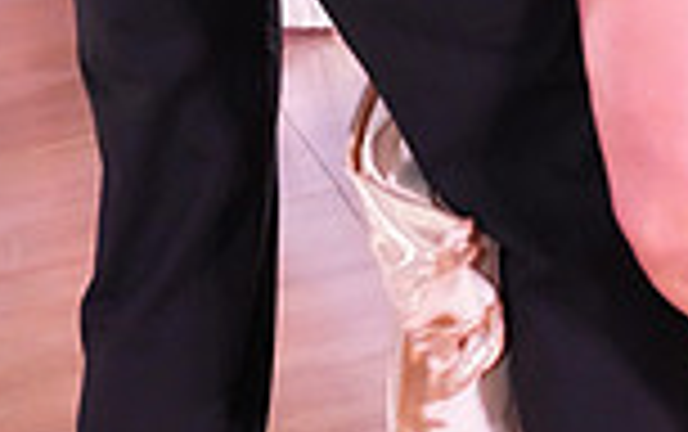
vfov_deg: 7.6
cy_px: -405
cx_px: 510
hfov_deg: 12.6
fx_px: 3116
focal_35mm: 166
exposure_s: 1/250
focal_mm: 43
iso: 8000
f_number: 7.1
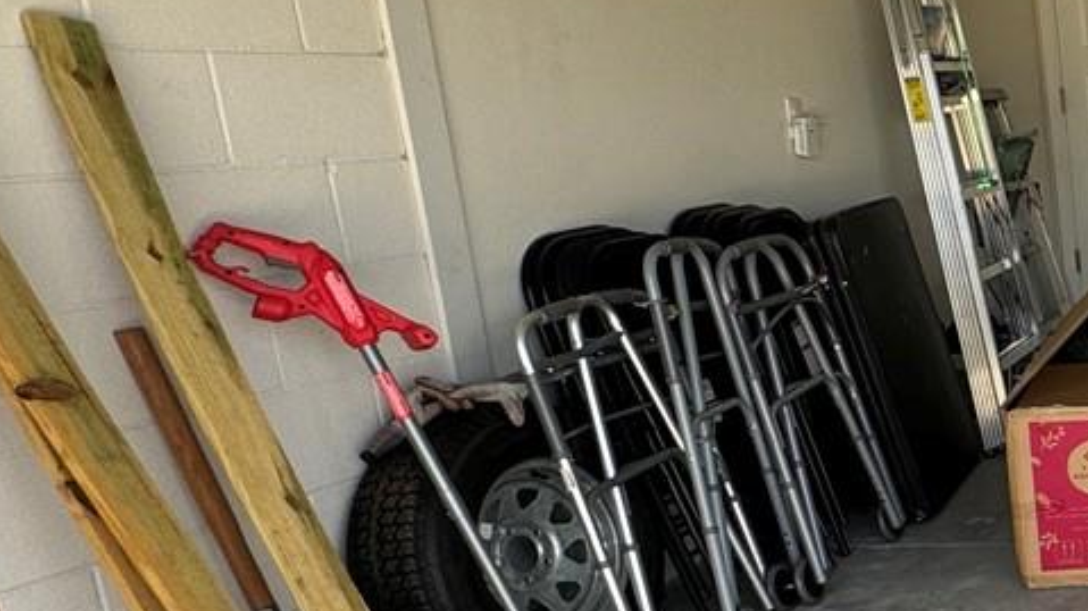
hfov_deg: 26.8
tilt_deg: -14.2
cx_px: 1685
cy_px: 427
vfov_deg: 23.3
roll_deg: -0.5
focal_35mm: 51
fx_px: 1471
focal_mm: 2.22
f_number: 2.2
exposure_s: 1/190
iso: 40
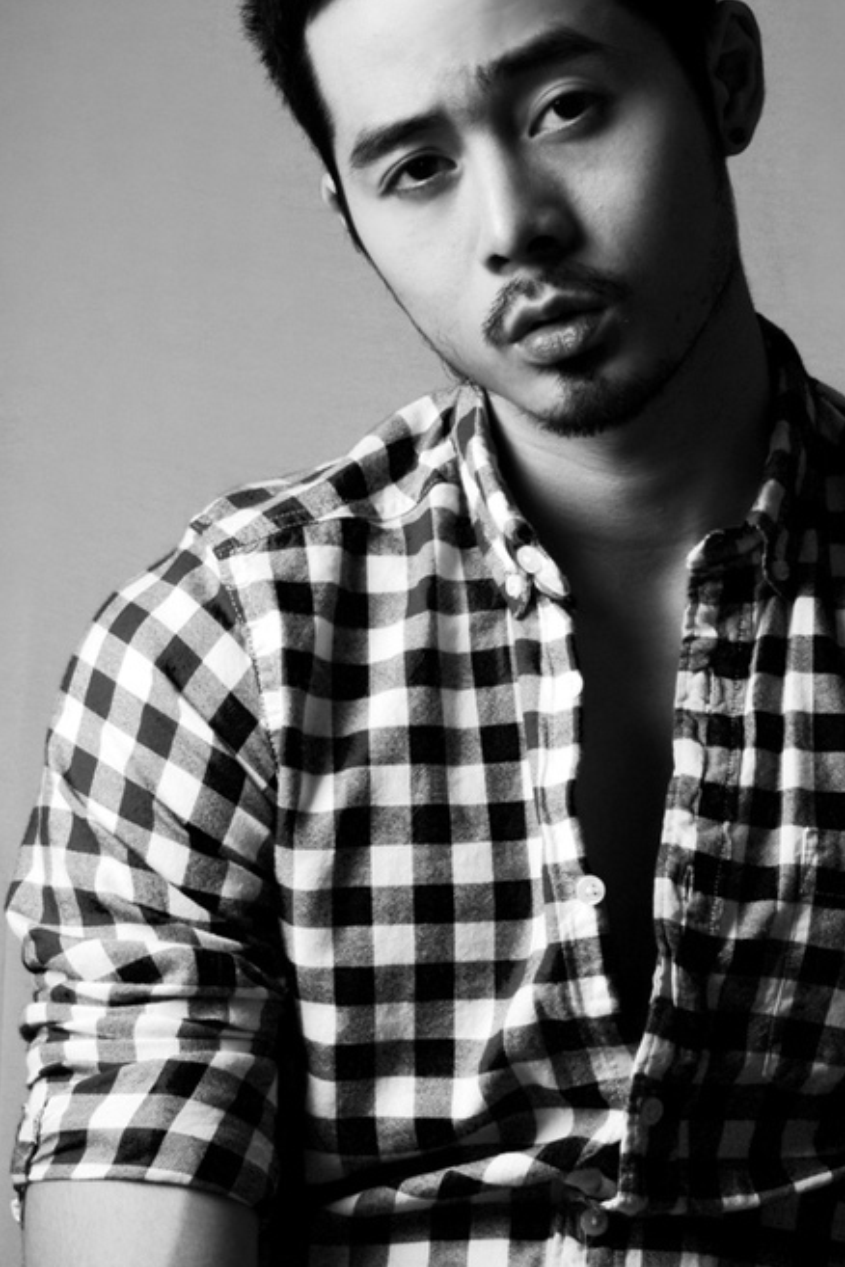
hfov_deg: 7.0
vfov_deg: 10.5
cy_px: 538
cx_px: 563
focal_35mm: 196
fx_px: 6889
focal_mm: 95
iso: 200
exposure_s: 1/200
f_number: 29
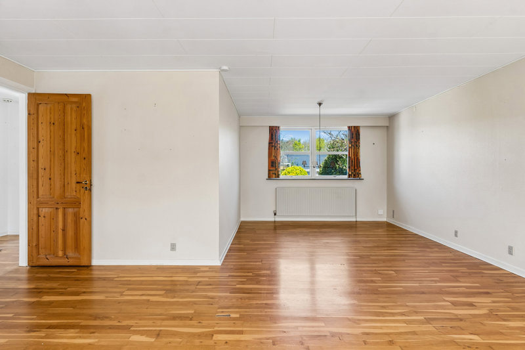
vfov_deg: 56.1
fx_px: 328
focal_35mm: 22
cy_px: 175
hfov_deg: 77.3
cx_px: 262
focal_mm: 15
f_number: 8
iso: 200
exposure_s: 1/10
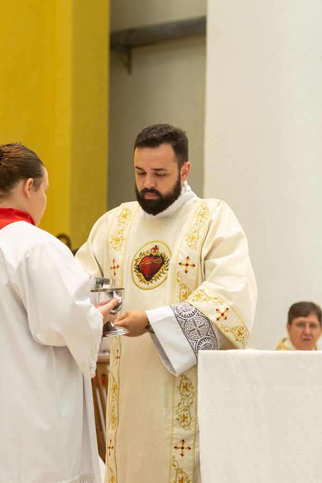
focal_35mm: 127
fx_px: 1704
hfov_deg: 10.8
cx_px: 161
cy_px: 242
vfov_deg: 16.1
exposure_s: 1/200
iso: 2000
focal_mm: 85
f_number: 3.2
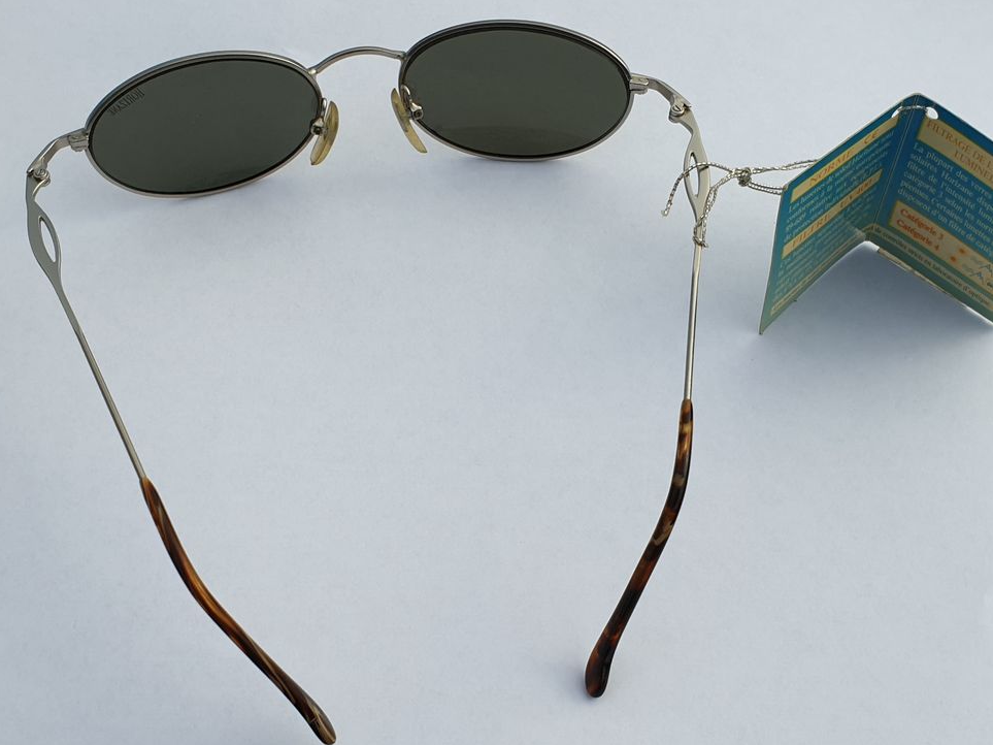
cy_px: 383
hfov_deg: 65.3
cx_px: 488
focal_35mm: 27
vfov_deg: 51.3
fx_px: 774
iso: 50
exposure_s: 1/2070
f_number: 2.4
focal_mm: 4.3
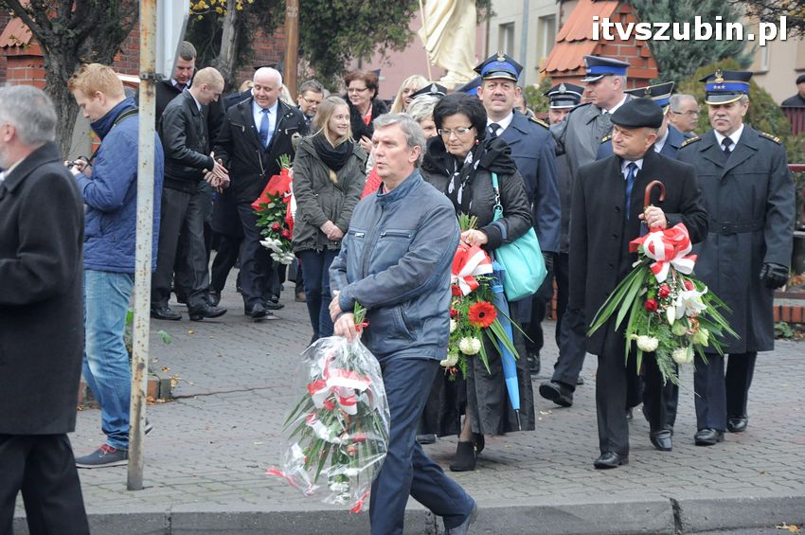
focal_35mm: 120
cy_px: 268
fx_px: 2681
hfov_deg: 17.1
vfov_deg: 11.4
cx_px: 402
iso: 1600
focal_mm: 80
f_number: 5.3
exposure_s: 1/250
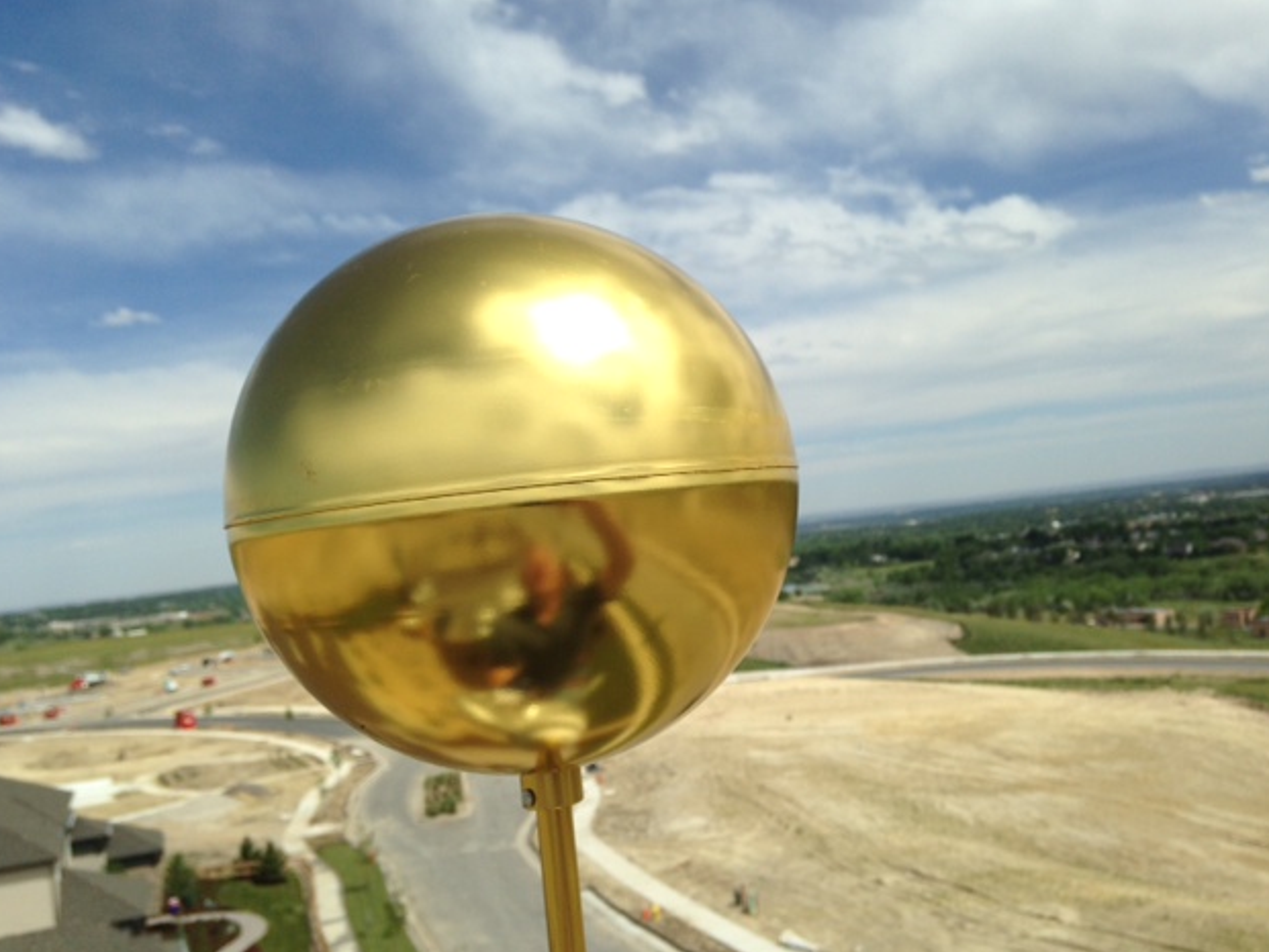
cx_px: 644
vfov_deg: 41.8
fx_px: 1247
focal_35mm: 34
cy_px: 474
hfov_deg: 53.9
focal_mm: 4.12
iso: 50
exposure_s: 1/2584
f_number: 2.4
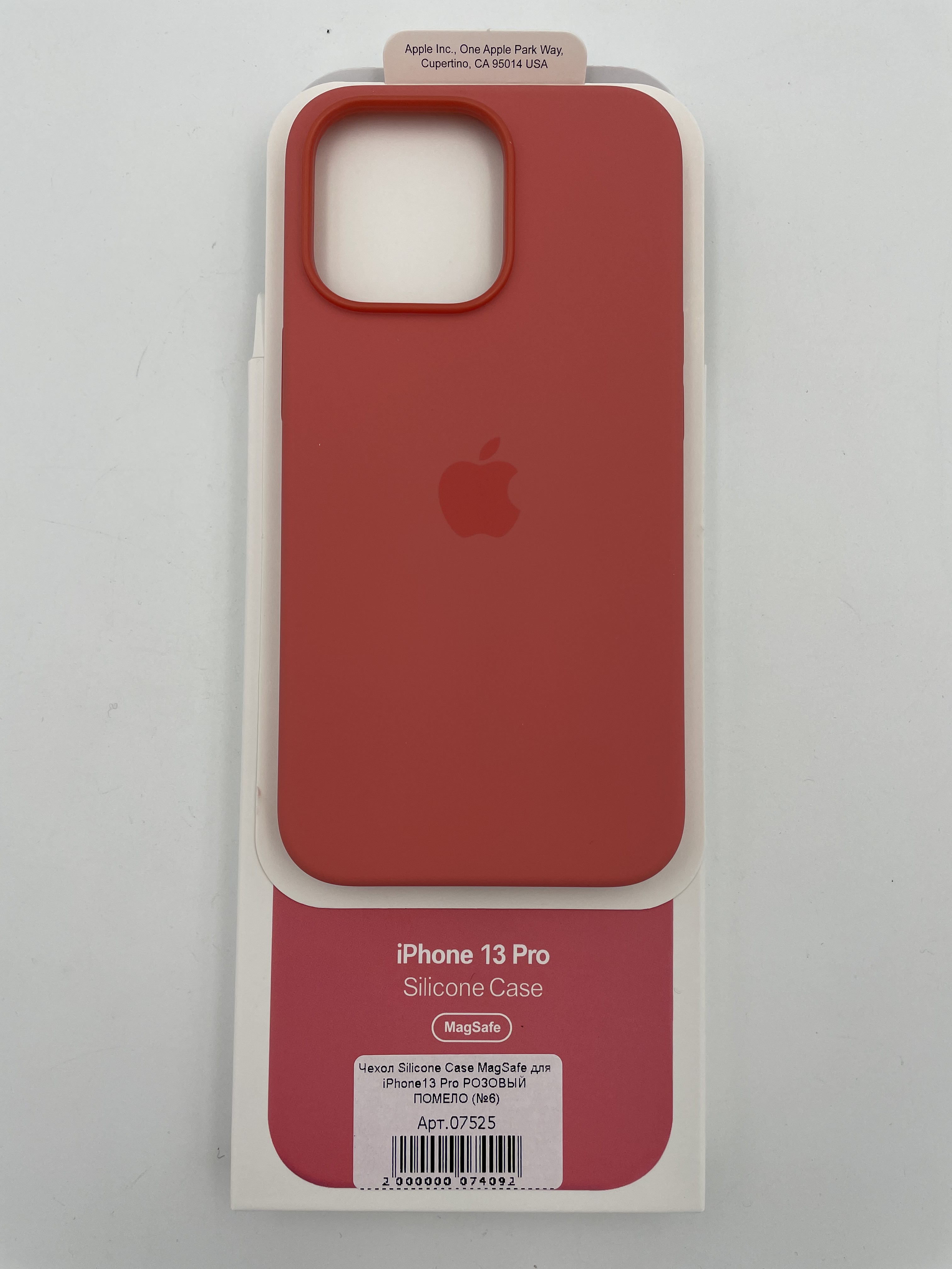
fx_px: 953
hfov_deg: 53.1
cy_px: 634
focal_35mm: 26
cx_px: 476
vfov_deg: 67.3
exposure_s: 1/1742
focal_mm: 4.2
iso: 32
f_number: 1.6
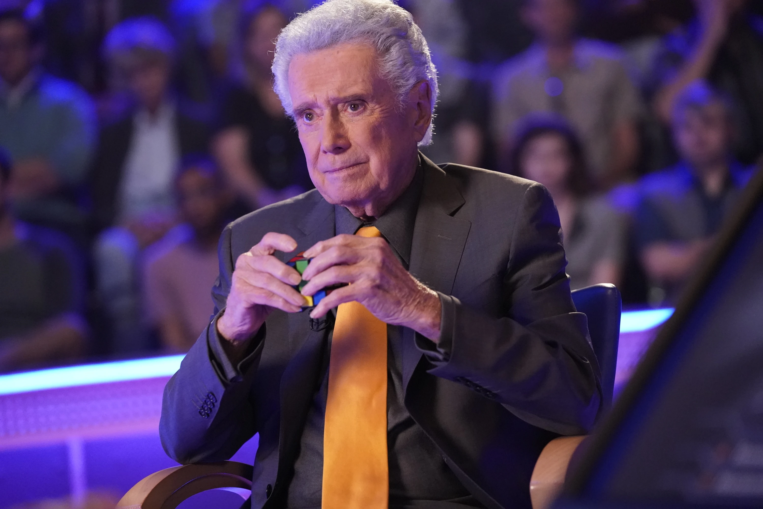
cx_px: 382
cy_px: 254
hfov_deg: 15.5
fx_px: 2797
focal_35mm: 132
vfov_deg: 10.4
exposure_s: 1/250
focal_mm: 132
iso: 10000
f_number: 3.5
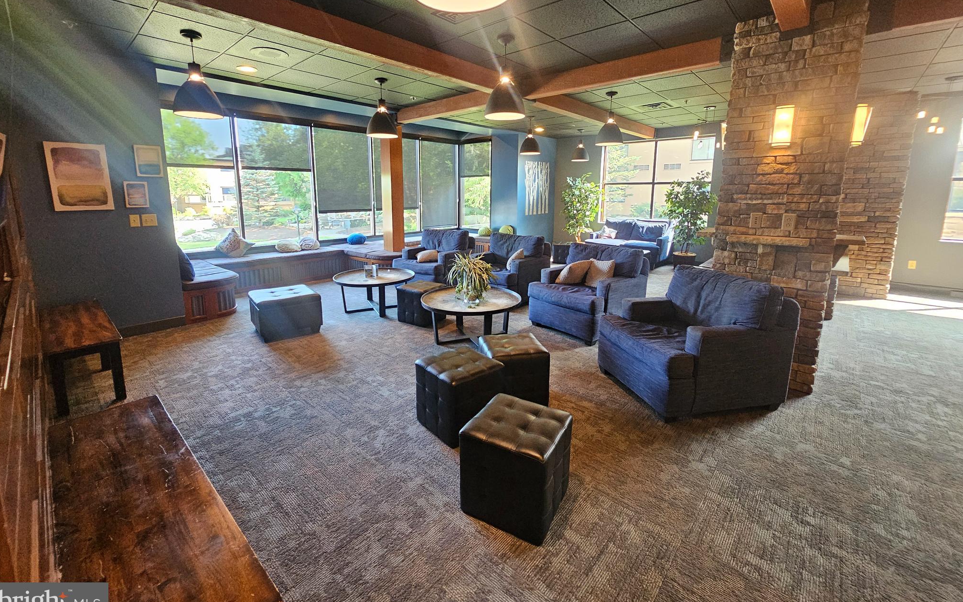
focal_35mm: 14
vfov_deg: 78.1
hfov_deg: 105.3
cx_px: 478
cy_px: 255
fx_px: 367
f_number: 2.2
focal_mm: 2.2
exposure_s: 1/60
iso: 400
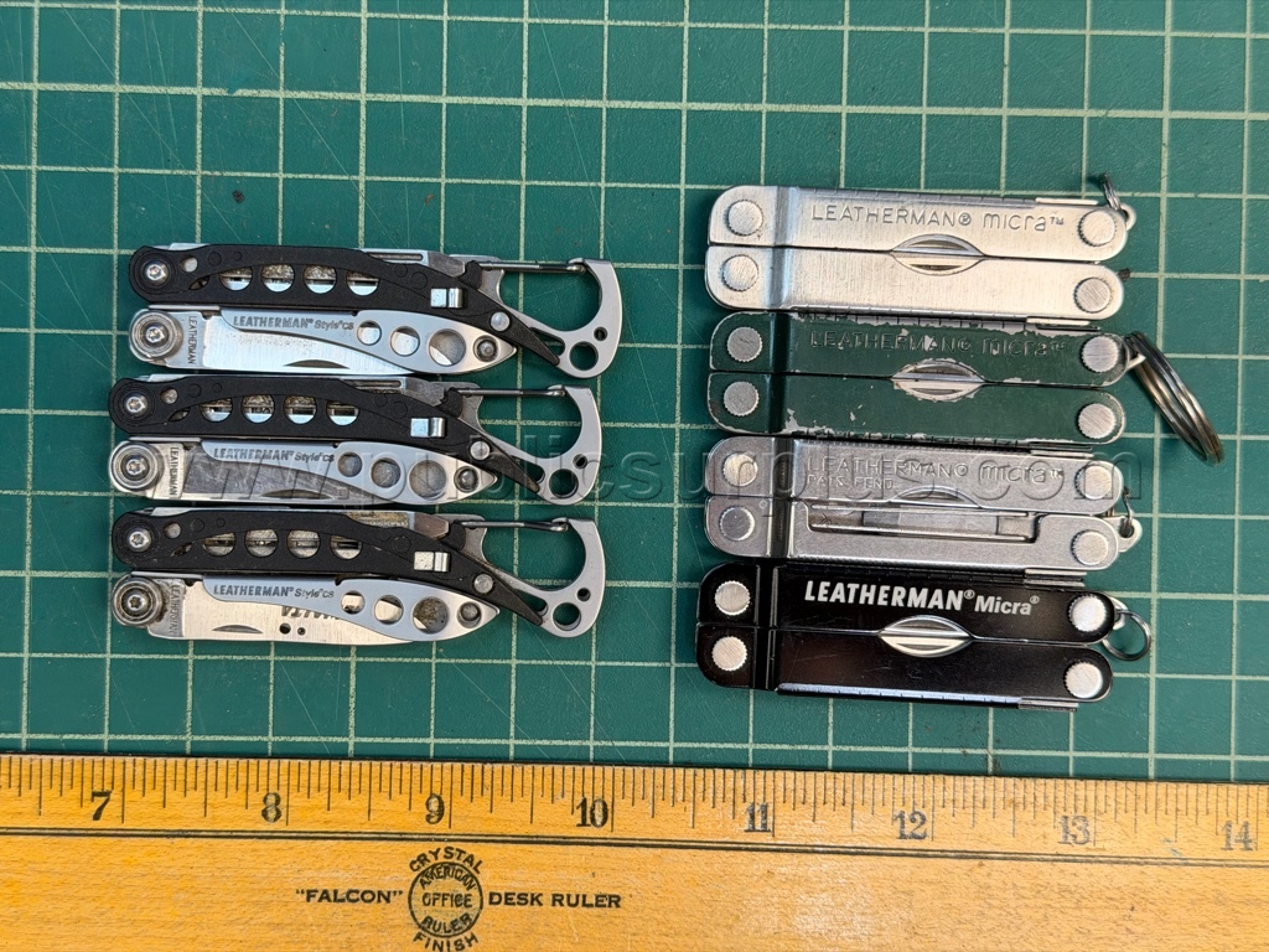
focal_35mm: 48
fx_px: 1760
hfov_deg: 39.7
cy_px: 476
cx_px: 634
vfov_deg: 30.3
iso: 64
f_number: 1.78
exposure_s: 1/223
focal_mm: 6.76
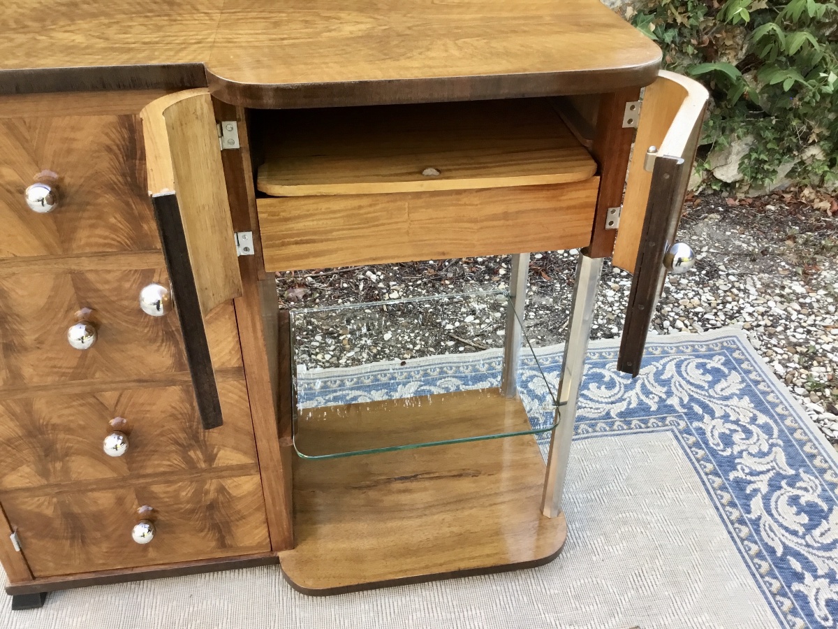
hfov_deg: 58.4
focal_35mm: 31
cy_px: 314
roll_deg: -1.1
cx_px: 419
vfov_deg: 45.4
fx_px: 750
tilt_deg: -32.8
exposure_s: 1/33
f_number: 2.4
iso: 32
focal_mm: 3.3
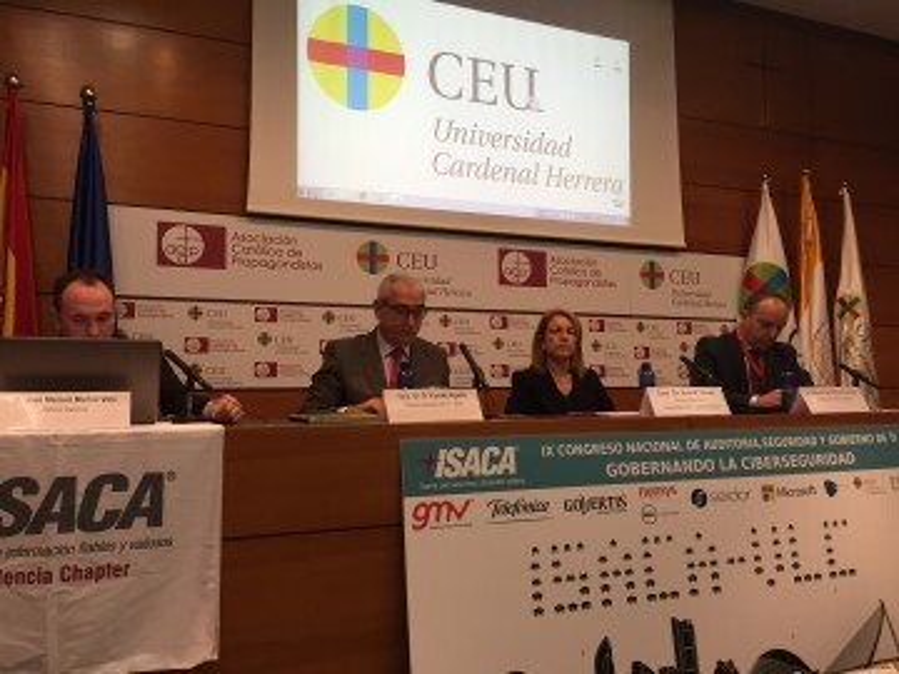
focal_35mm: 29
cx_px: 450
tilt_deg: +5.6
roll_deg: +0.1
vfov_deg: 48.2
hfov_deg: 61.7
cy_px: 337
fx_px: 753
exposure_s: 1/33
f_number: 2.2
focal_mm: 4.15
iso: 64
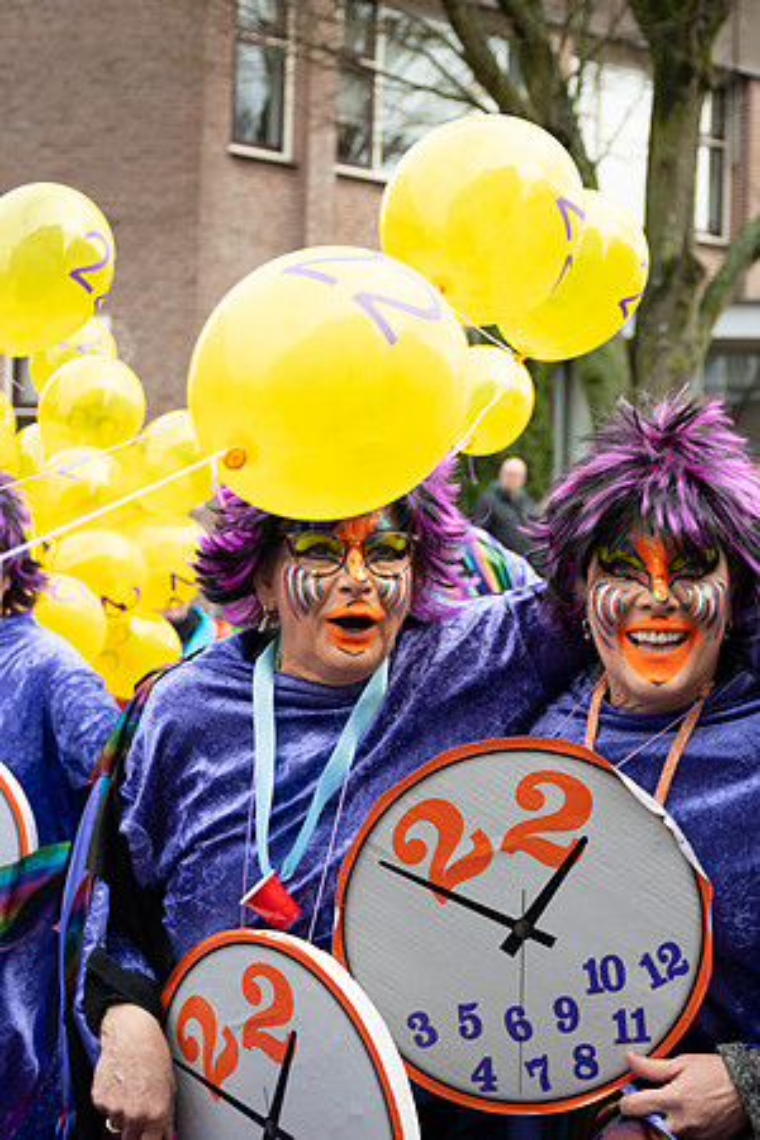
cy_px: 570
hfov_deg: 21.6
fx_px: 1995
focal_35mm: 63
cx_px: 380
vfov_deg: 31.9
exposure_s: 1/400
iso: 400
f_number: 4.5
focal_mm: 42
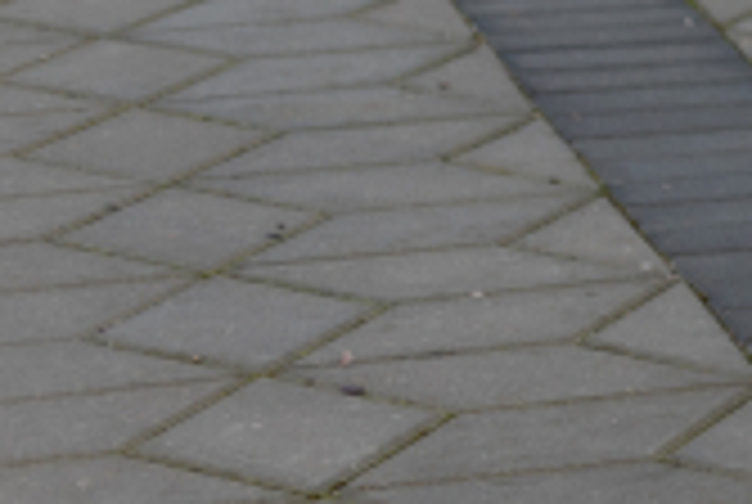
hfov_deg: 6.9
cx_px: 2630
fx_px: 5252
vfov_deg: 5.2
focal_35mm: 251
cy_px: -1033
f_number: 4
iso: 100
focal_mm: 35
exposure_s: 1/400
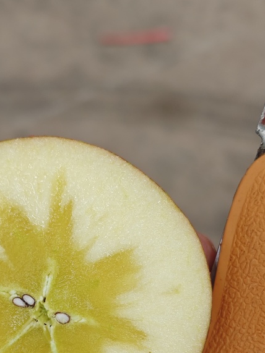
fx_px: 878
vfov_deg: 22.4
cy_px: 289
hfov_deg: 17.0
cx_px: 44
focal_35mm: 86
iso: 100
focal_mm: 6.55
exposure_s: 1/100
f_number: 1.6
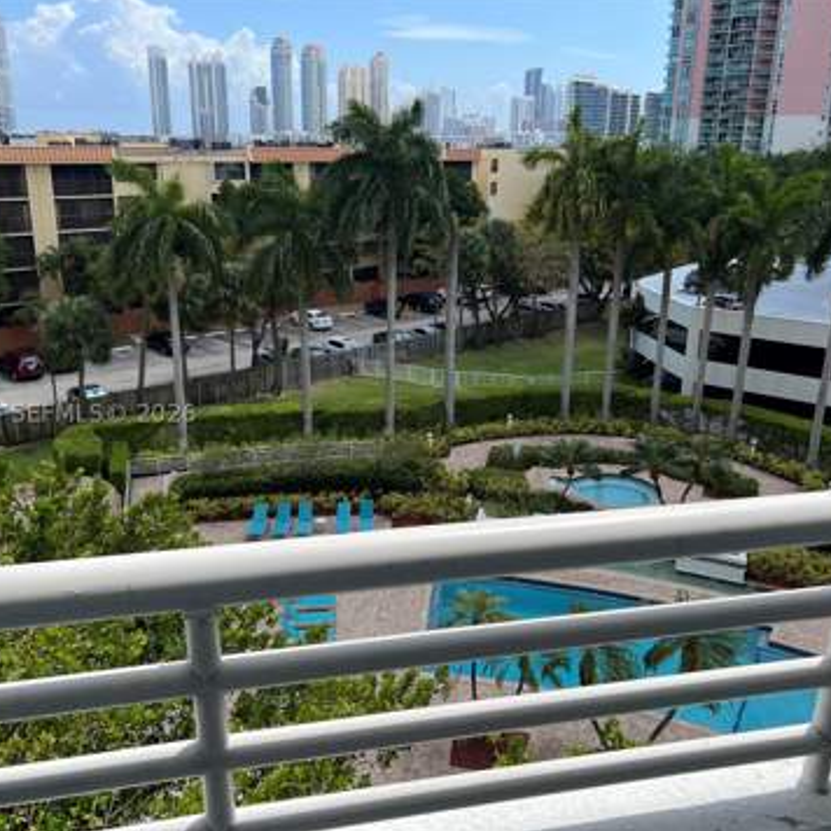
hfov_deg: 52.5
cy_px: 413
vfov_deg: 52.5
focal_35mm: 31
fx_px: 842
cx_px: 411
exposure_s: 1/2915
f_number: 1.5
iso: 50
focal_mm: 5.7
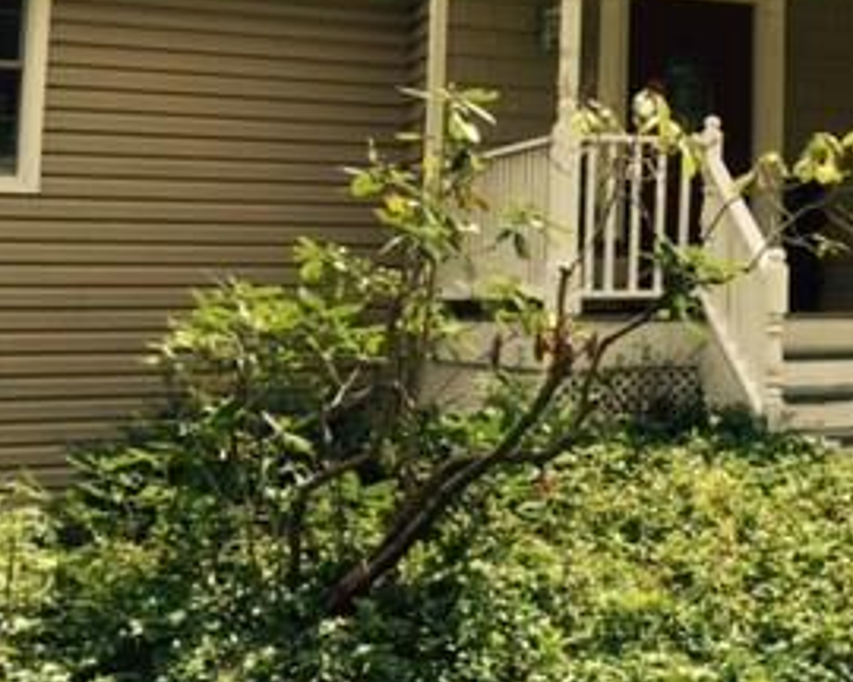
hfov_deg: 25.8
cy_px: 158
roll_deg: -0.8
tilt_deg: +5.8
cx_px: 976
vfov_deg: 22.6
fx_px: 1691
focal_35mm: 67
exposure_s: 1/1276
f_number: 2.2
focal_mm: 4.15
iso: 32
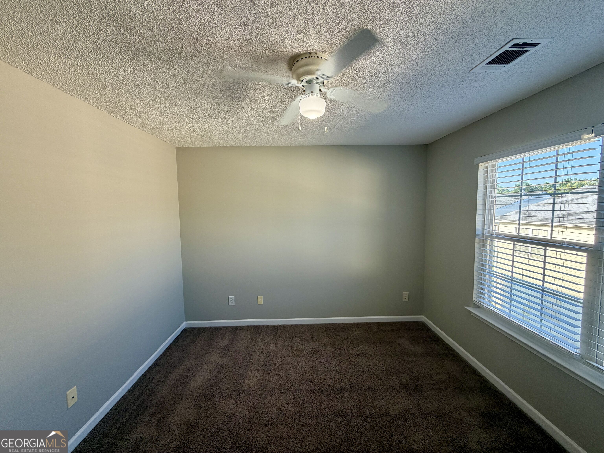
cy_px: 226
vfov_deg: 85.7
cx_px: 302
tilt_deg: -5.0
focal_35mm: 14
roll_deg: +1.1
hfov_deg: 102.1
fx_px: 244
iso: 100
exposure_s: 1/121
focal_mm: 2.22
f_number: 2.2
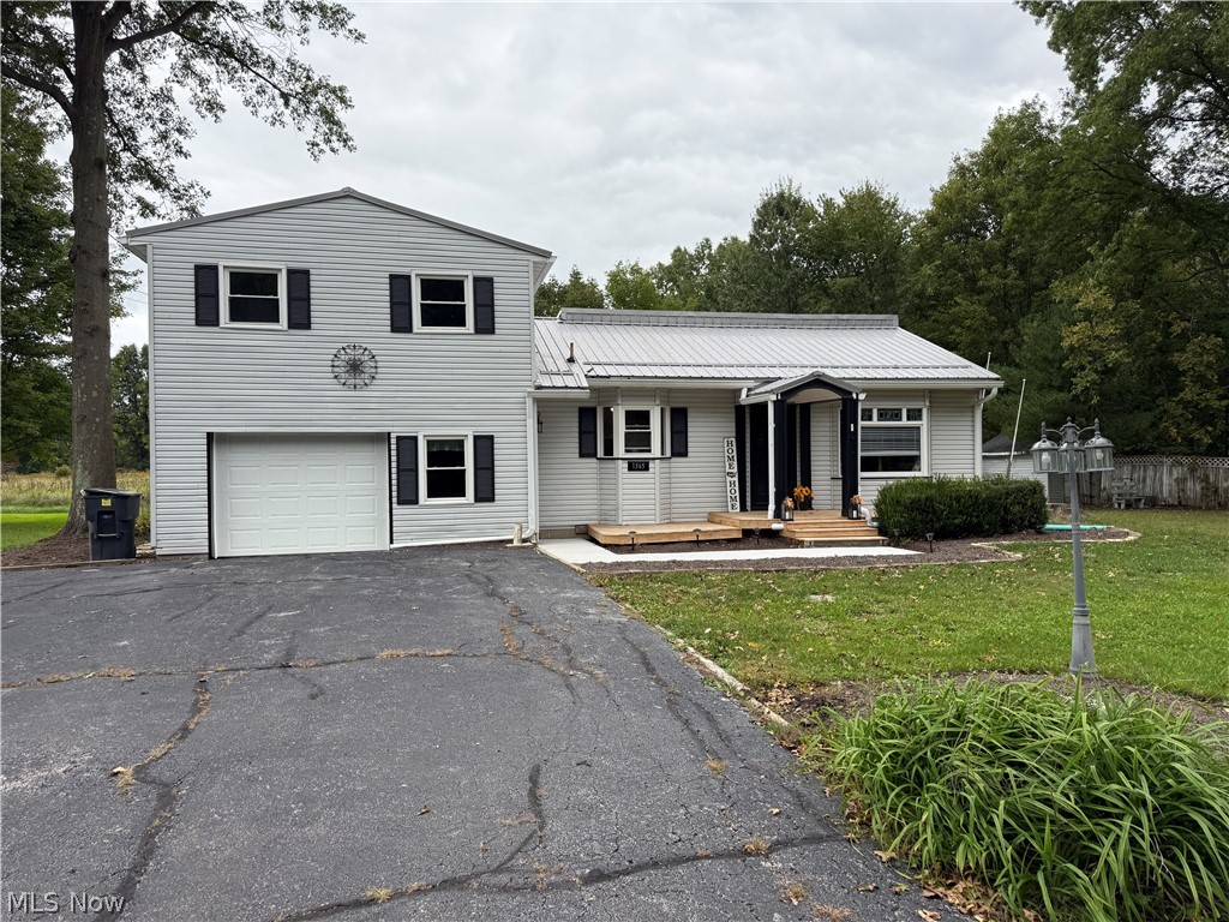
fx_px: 852
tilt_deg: +0.7
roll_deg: +0.4
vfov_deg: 56.8
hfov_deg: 71.6
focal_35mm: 24
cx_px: 614
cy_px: 461
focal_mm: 6.76
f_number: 1.78
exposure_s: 1/1139
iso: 80
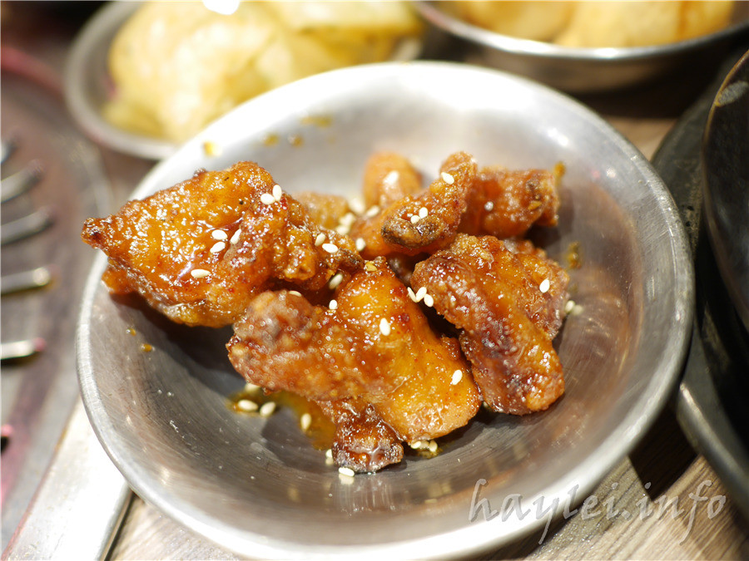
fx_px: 649
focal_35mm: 30
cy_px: 280
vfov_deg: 46.8
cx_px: 374
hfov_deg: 60.0
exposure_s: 1/60
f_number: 1.7
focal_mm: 15
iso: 320
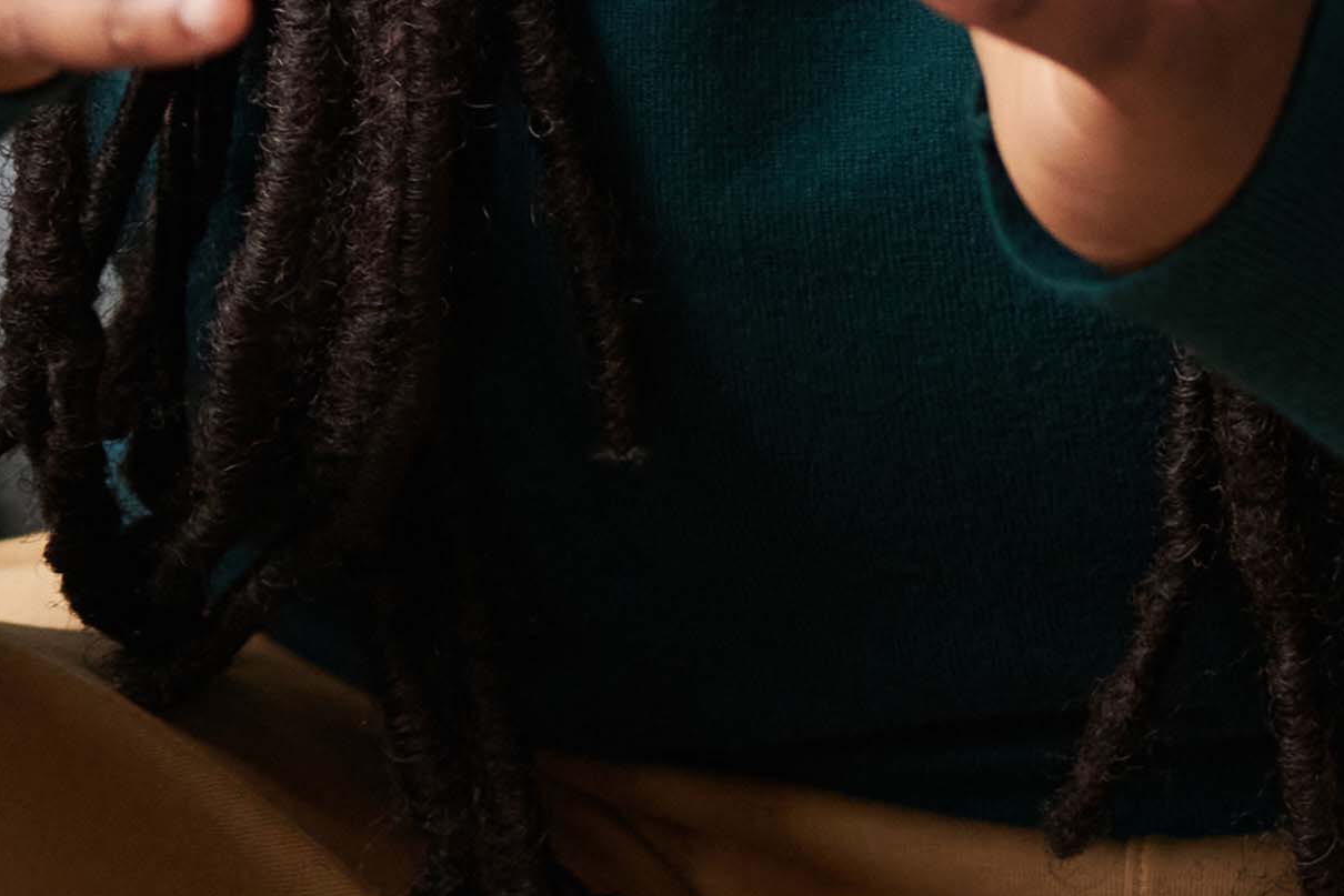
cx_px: -1604
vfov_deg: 2.4
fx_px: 21654
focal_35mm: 580
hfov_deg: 3.5
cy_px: -888
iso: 800
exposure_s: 1/200
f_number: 3.5
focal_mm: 85
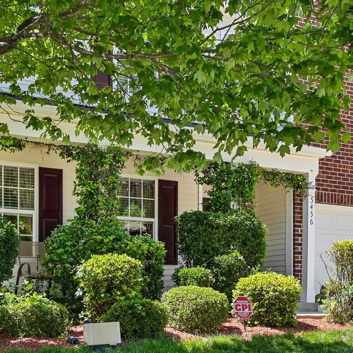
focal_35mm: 54
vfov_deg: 31.0
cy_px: 80
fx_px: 623
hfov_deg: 31.6
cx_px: 175
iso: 200
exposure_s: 1/100
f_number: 9
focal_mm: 24
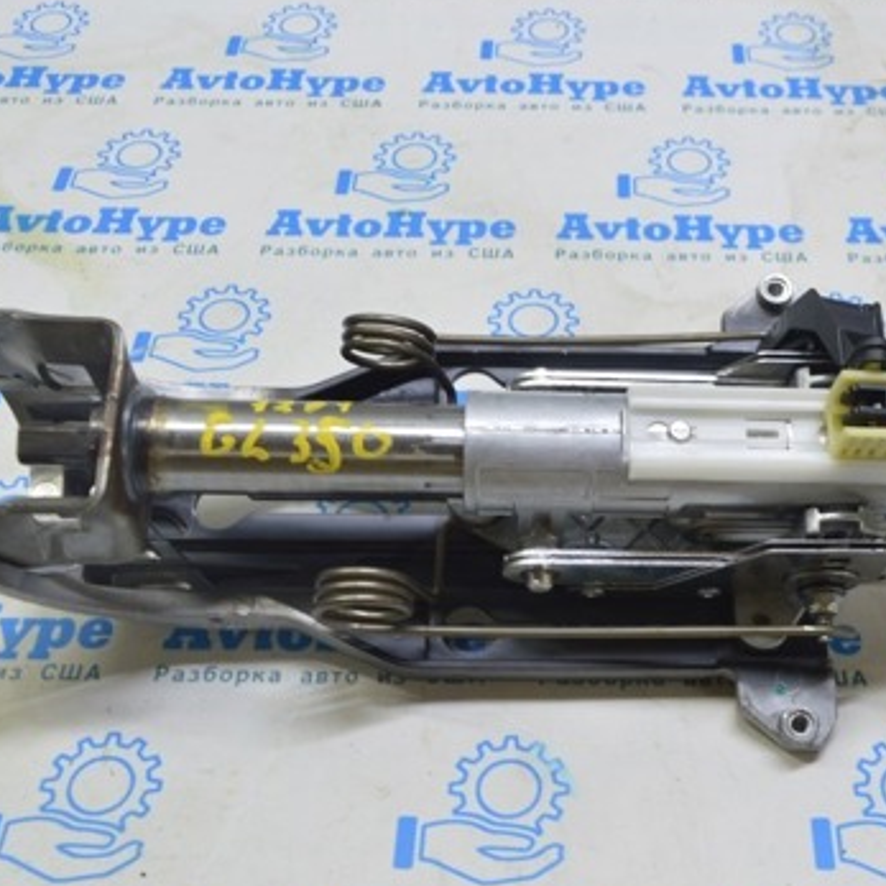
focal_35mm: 47
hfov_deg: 35.7
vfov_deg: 36.0
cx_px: 595
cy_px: 486
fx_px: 1361
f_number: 5.6
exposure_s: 1/20
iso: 400
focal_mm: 20
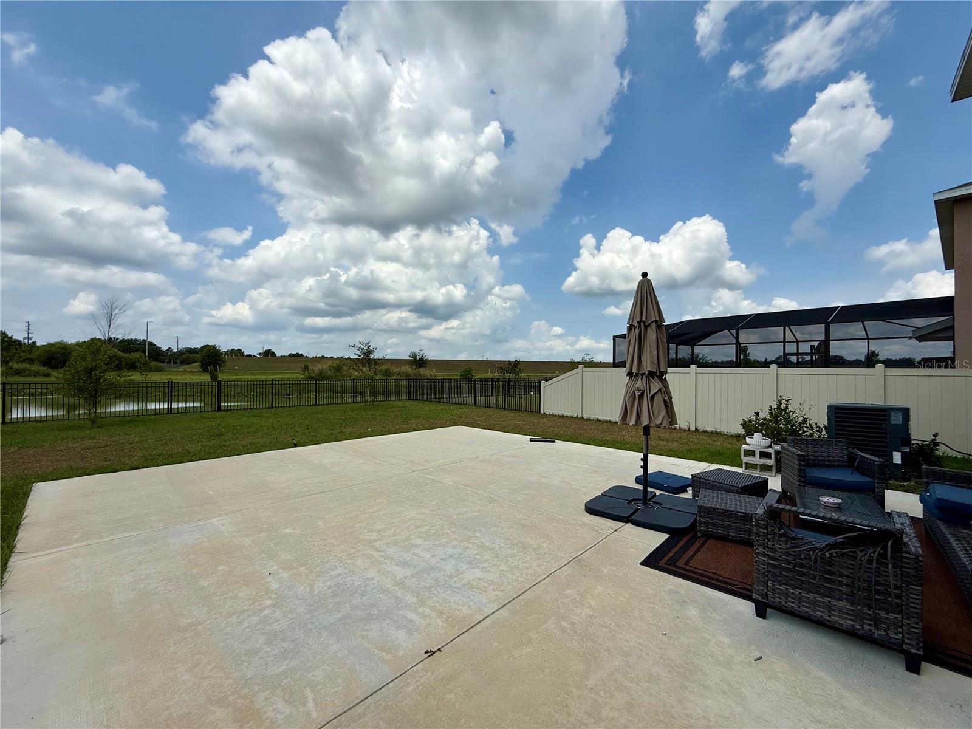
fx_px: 393
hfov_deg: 102.1
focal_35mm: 14
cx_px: 486
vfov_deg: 85.7
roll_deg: -0.8
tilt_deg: +1.7
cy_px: 364
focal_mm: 2.22
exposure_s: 1/3663
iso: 50
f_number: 2.2
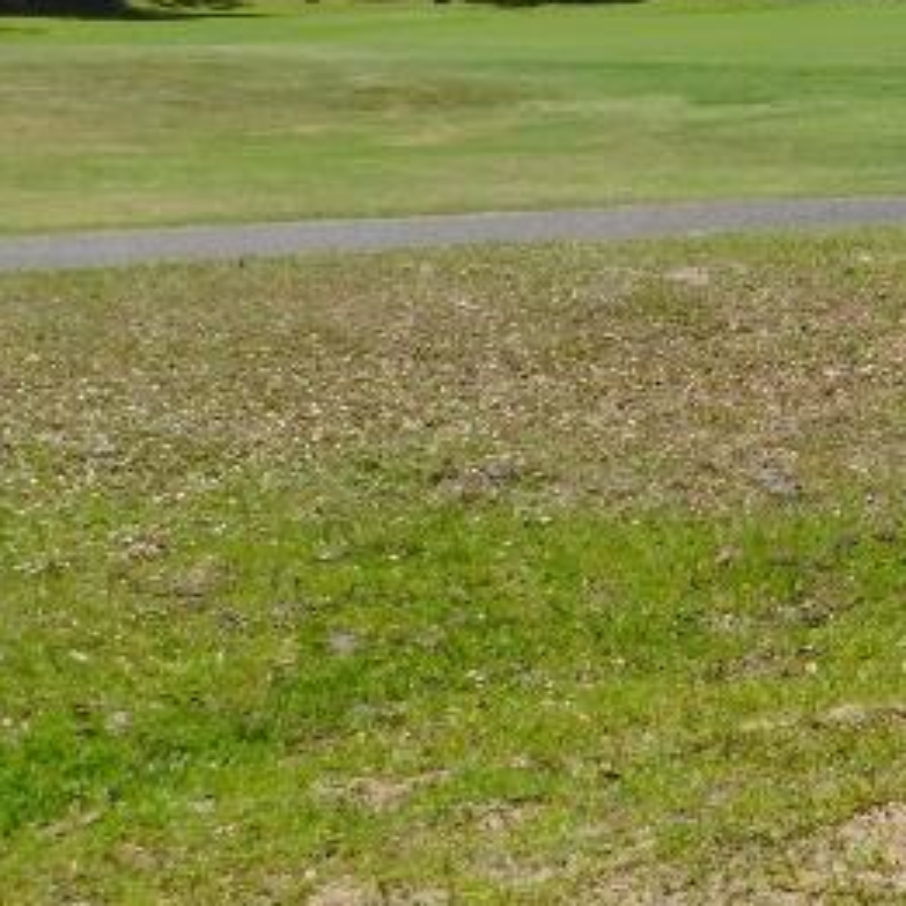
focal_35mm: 78
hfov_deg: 21.2
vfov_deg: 21.7
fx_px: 2310
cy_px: 101
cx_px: 965
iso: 125
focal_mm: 6.3
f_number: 7
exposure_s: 1/500
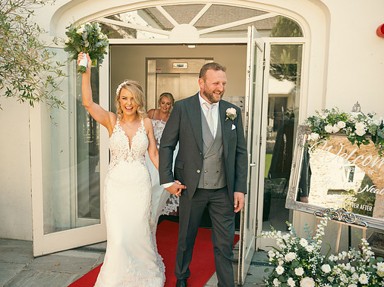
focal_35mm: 32
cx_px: 168
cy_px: 144
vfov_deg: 44.1
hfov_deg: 56.7
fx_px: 355
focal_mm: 29
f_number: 3.5
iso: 160
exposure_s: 1/160
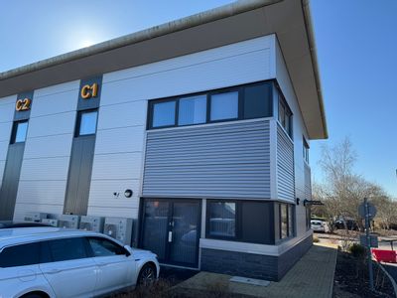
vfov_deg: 56.8
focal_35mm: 24
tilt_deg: +12.6
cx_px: 198
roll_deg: -1.6
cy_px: 149
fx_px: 275
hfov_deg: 71.6
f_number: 1.78
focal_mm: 6.76
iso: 80
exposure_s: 1/1637
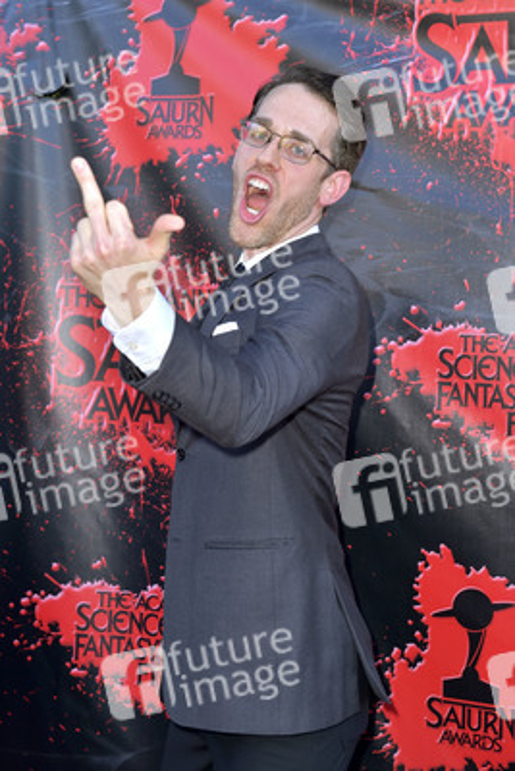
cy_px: 386
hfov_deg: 20.6
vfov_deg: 30.5
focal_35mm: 66
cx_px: 258
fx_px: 1415
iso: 250
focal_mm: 66
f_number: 6.3
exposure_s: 1/250
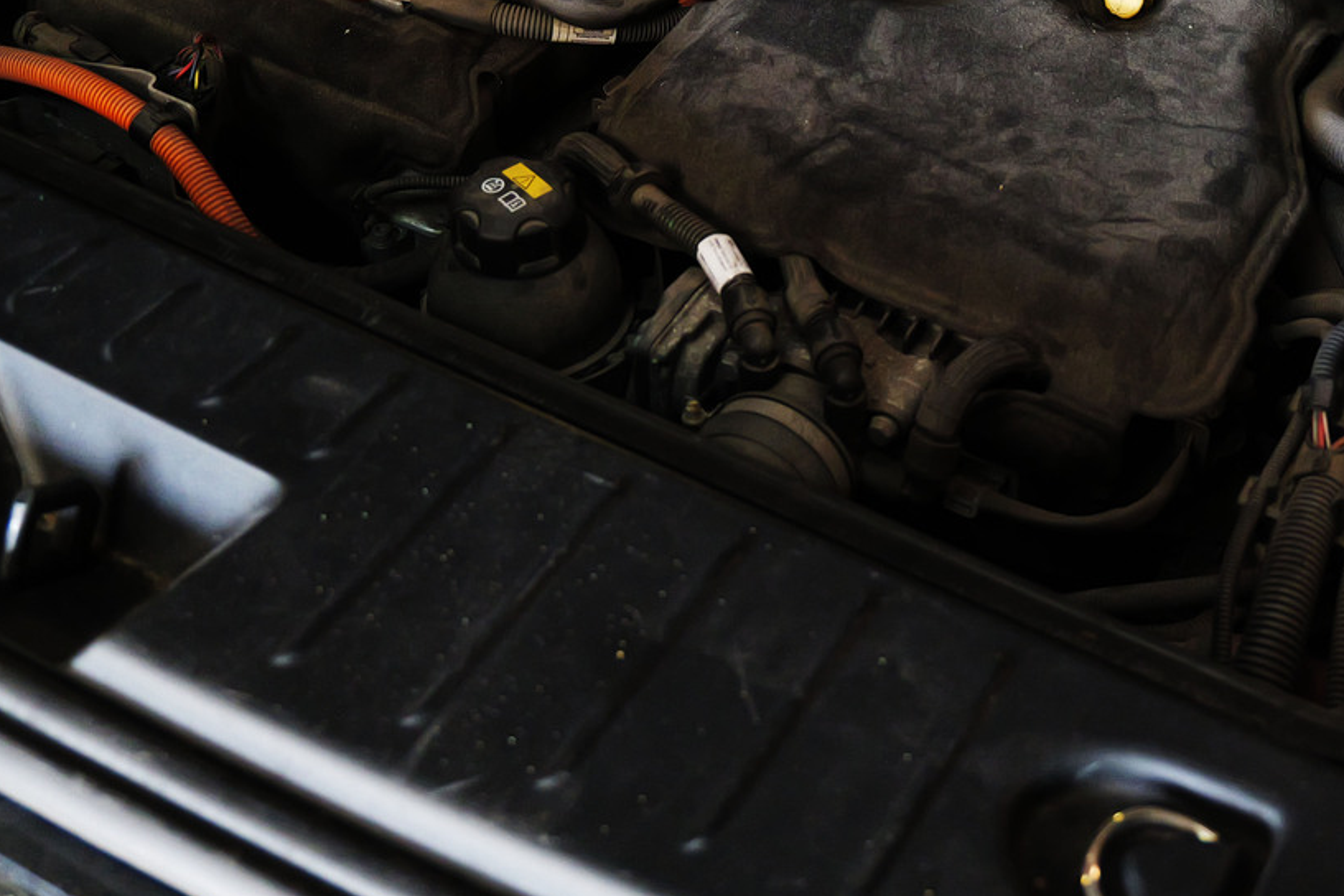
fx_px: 2128
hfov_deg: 34.8
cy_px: 96
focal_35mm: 57
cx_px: 858
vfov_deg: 23.2
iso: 6400
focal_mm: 31
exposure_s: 1/200
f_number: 4.2
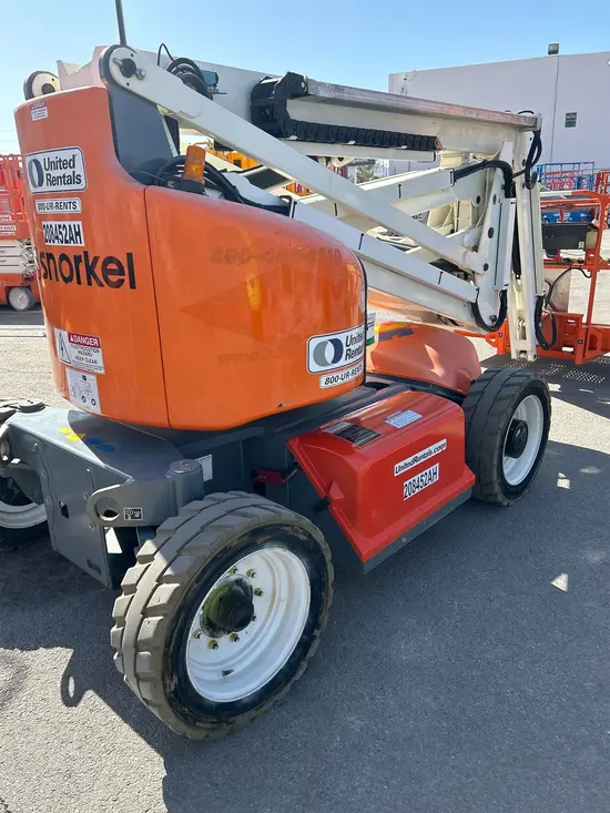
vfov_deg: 67.3
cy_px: 406
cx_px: 305
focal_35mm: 26
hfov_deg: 53.1
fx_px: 611
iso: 50
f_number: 1.5
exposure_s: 1/1295
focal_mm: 5.7
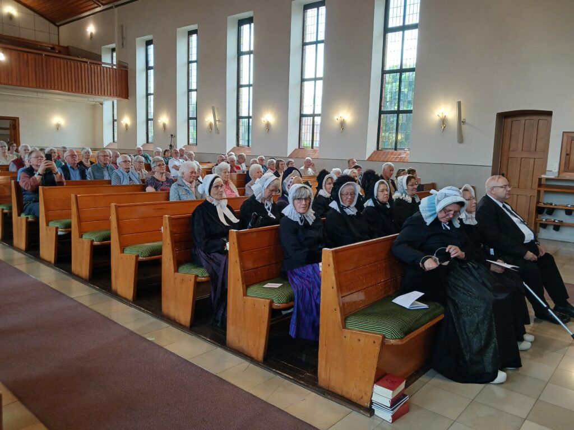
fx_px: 448
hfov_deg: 65.3
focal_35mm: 27
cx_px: 287
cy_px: 215
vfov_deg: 51.4
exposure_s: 1/50
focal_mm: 3.98
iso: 125
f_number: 1.8
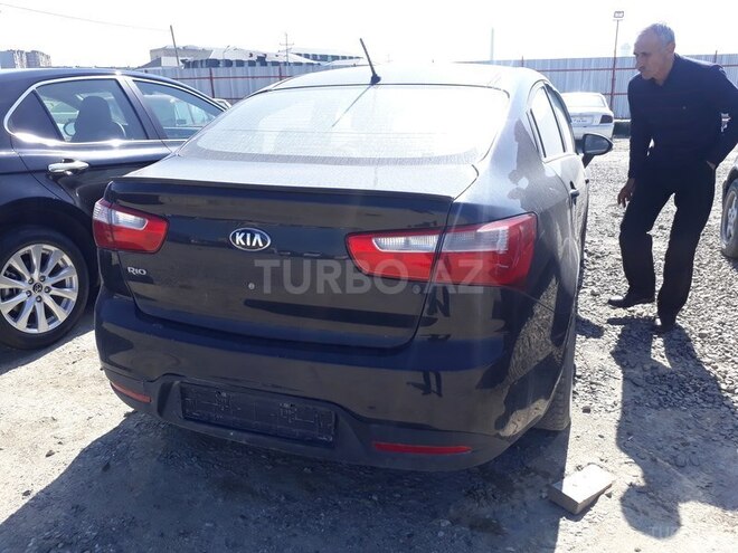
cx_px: 369
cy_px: 276
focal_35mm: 27
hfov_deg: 65.3
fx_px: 576
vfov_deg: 51.4
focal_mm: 3.6
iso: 40
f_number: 1.9
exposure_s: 1/757
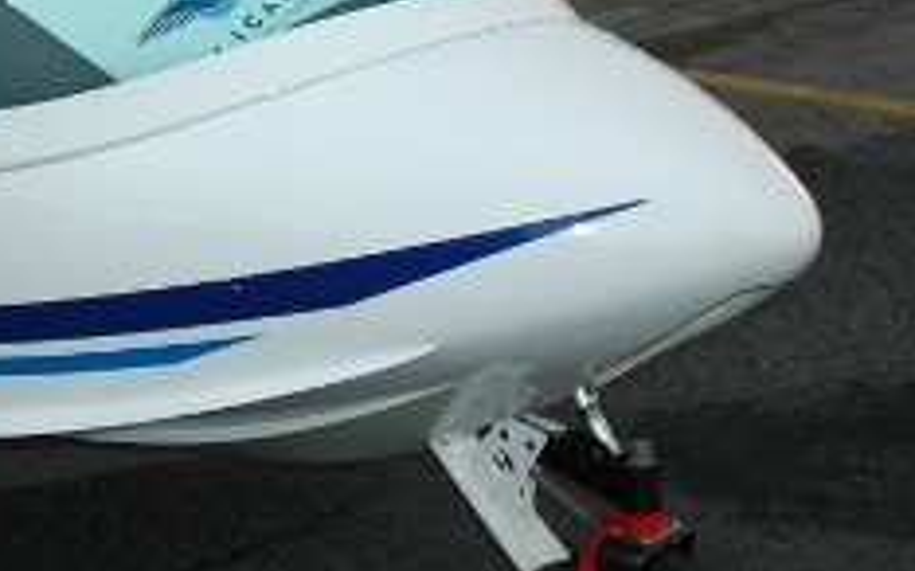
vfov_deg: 13.6
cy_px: -43
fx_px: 2343
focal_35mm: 94
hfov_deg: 20.7
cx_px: -176
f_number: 3.5
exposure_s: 1/250
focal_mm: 18
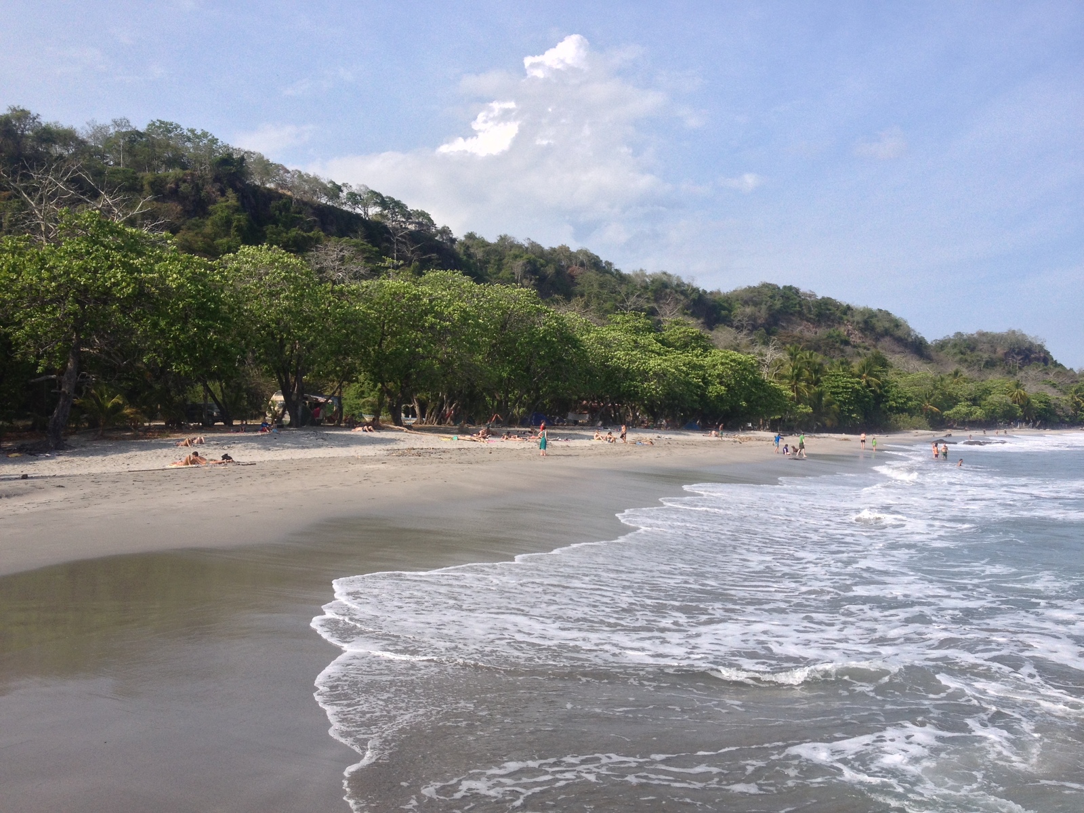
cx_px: 542
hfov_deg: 52.6
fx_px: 1096
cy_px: 406
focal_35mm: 35
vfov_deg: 40.7
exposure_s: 1/1577
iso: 50
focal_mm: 4.28
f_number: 2.4
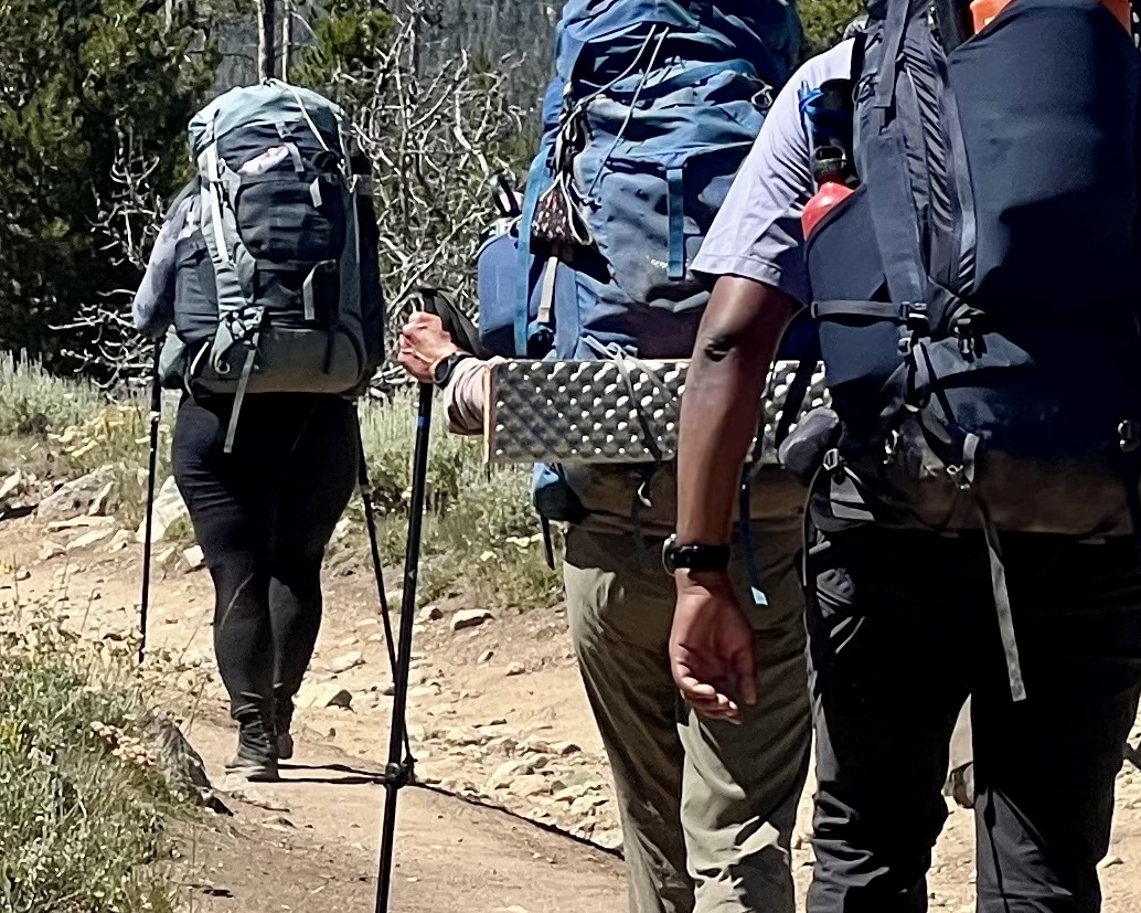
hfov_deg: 7.7
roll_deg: +0.2
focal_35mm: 251
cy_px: 245
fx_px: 8475
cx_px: 1176
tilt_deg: +3.5
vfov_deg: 6.2
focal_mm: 9
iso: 32
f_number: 2.8
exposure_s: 1/769
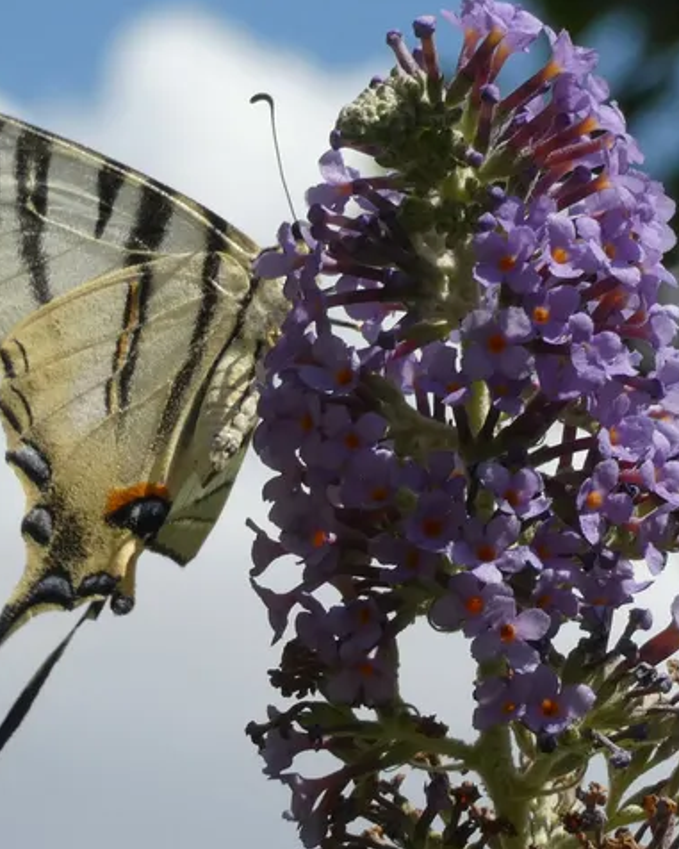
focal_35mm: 185
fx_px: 4646
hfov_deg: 8.4
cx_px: 244
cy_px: 424
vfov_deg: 10.4
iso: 80
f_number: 5.3
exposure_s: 1/500
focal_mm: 25.2
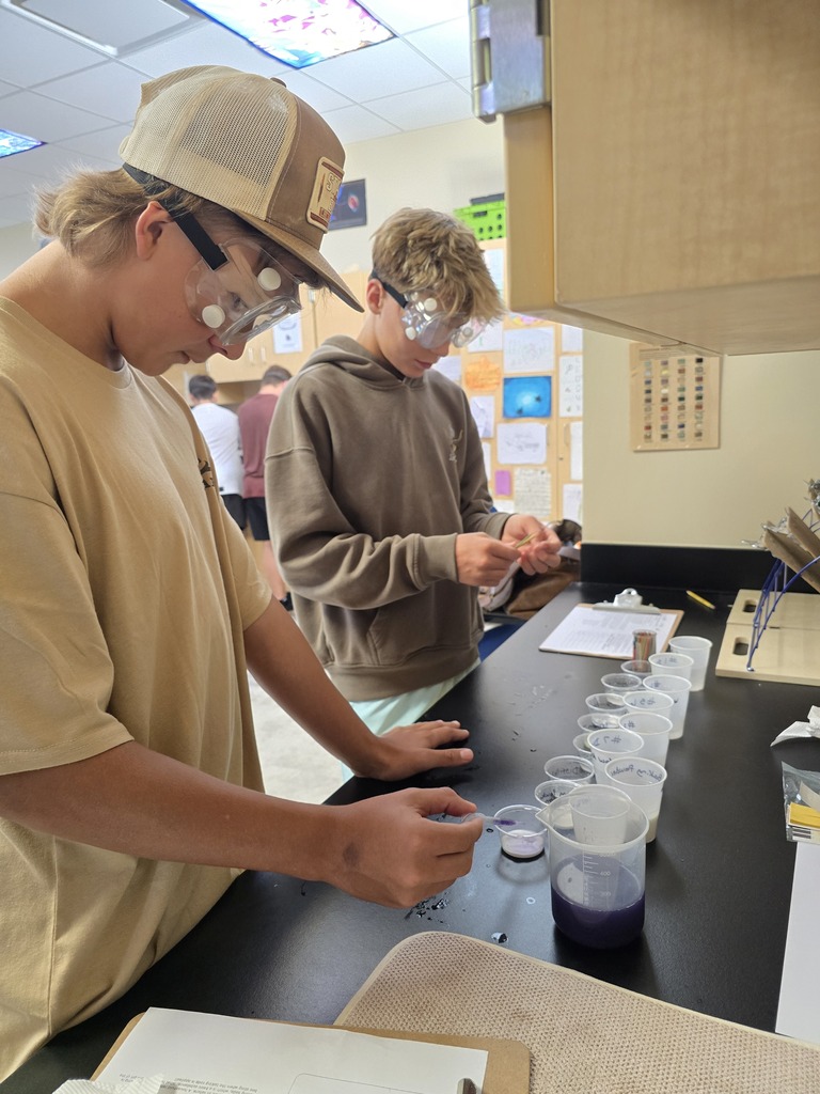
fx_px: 726
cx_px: 410
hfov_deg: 58.9
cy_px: 547
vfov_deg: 73.9
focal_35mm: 23
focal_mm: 6.3
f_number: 1.7
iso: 640
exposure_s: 1/60
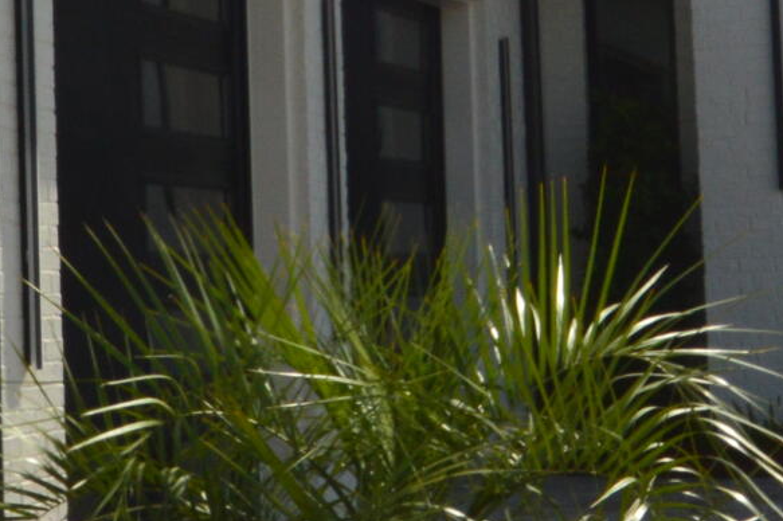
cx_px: 355
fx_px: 2348
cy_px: 59
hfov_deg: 18.9
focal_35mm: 108
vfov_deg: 12.6
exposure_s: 1/500
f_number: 11
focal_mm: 14
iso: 320
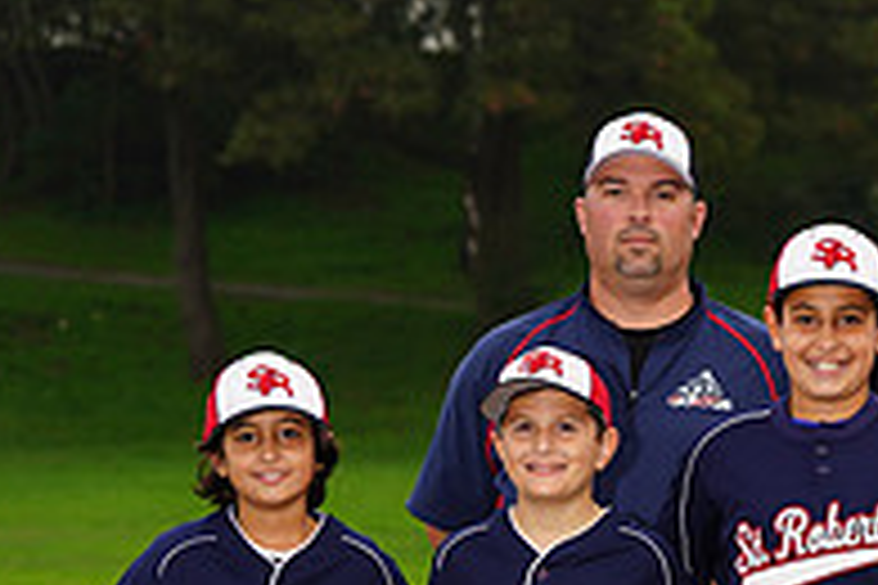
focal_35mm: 297
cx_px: 1063
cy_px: 720
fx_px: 7243
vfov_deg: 4.6
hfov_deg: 6.9
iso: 200
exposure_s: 1/250
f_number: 5.6
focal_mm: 100
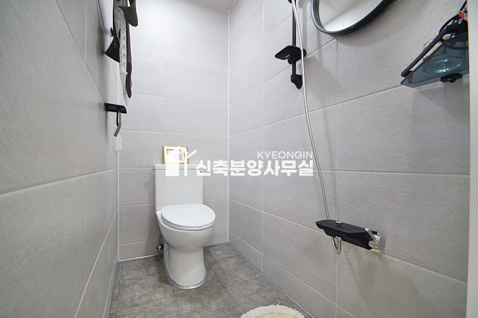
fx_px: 199
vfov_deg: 77.2
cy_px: 159
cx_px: 239
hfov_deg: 100.4
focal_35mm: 15
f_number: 4
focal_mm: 10
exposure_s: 1/80
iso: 800
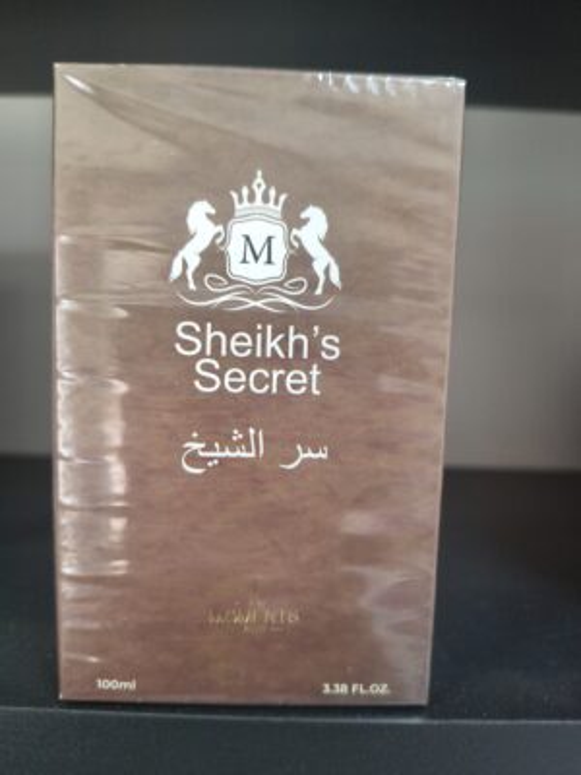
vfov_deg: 71.6
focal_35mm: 24
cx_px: 290
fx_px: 537
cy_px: 388
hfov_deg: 56.8
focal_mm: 5.56
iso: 873
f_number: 1.8
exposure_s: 1/60
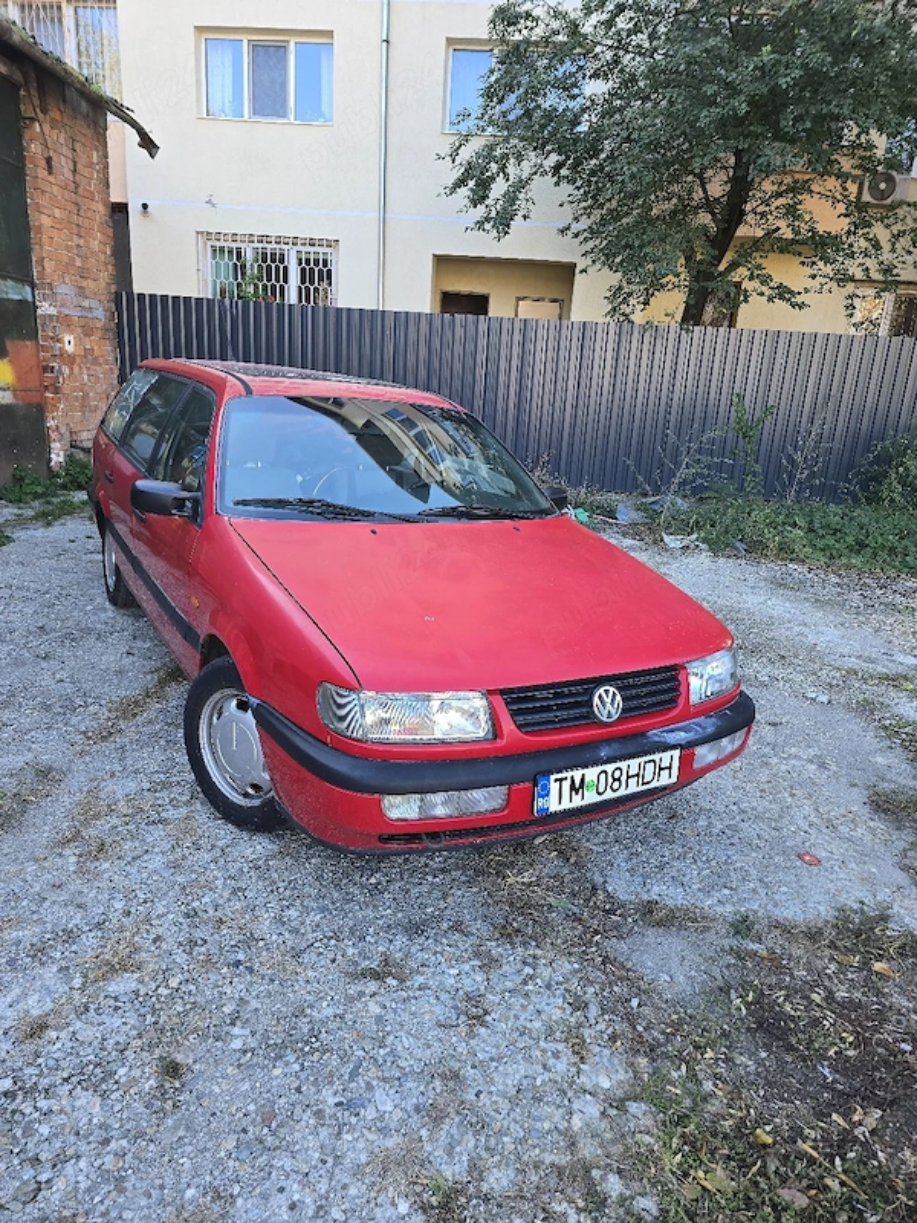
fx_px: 812
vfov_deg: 73.9
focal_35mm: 23
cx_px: 458
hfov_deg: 58.9
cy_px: 612
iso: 16
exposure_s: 1/50.3
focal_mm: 6.3
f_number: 1.7
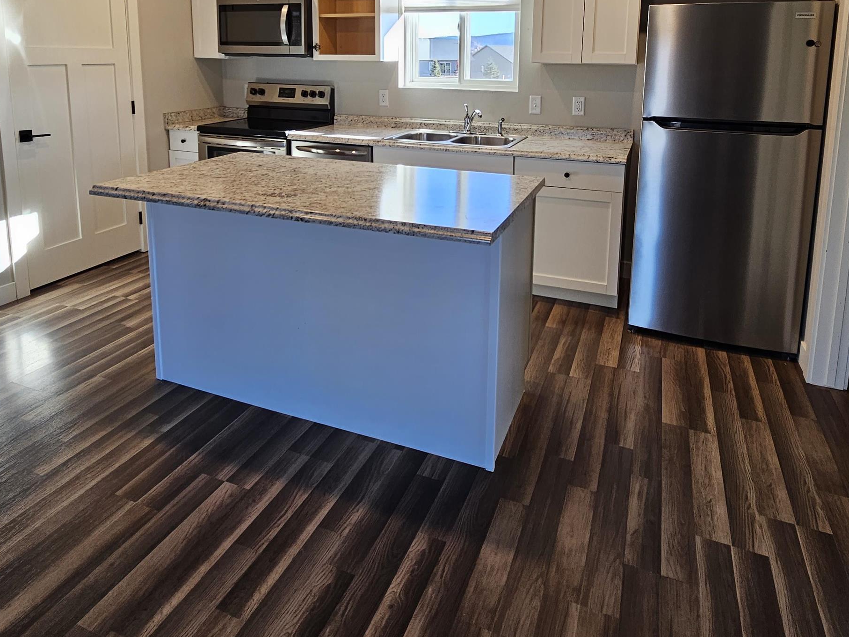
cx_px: 420
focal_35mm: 22
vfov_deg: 57.1
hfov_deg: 76.4
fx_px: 540
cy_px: 138
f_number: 2.2
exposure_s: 1/60
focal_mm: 2.2
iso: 50
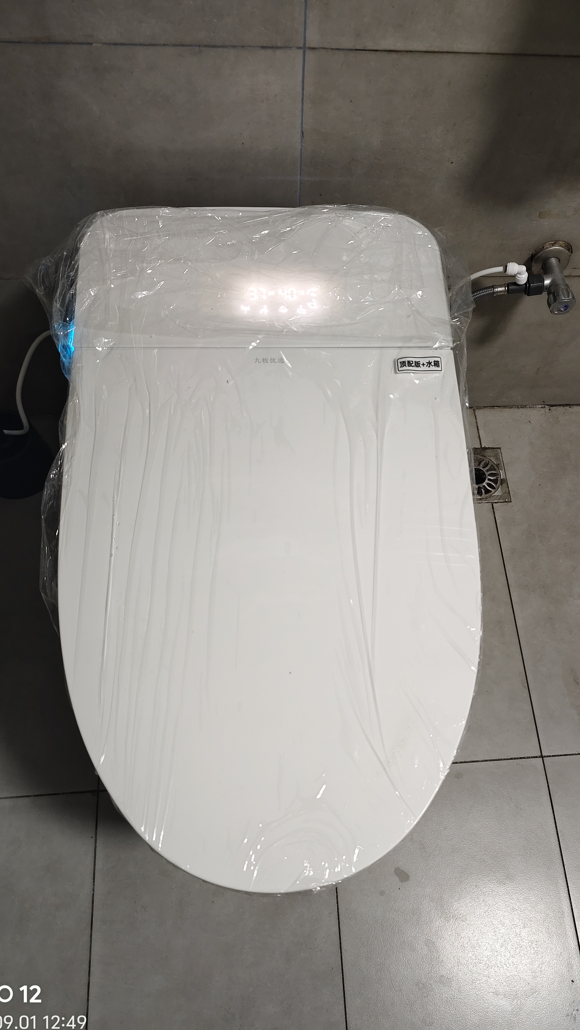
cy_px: 523
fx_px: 711
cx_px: 324
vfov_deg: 71.9
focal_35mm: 26
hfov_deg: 44.3
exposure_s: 1/53.3
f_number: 1.68
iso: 586
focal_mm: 6.45
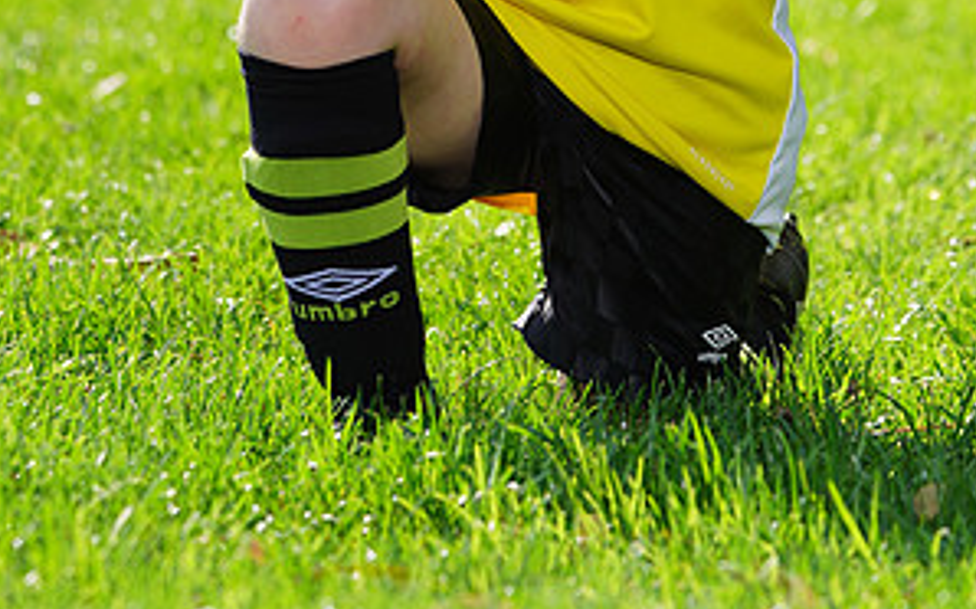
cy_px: -239
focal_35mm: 403
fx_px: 10715
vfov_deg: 3.2
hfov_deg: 5.2
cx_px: 554
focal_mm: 203
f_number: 8
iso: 100
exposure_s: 1/200
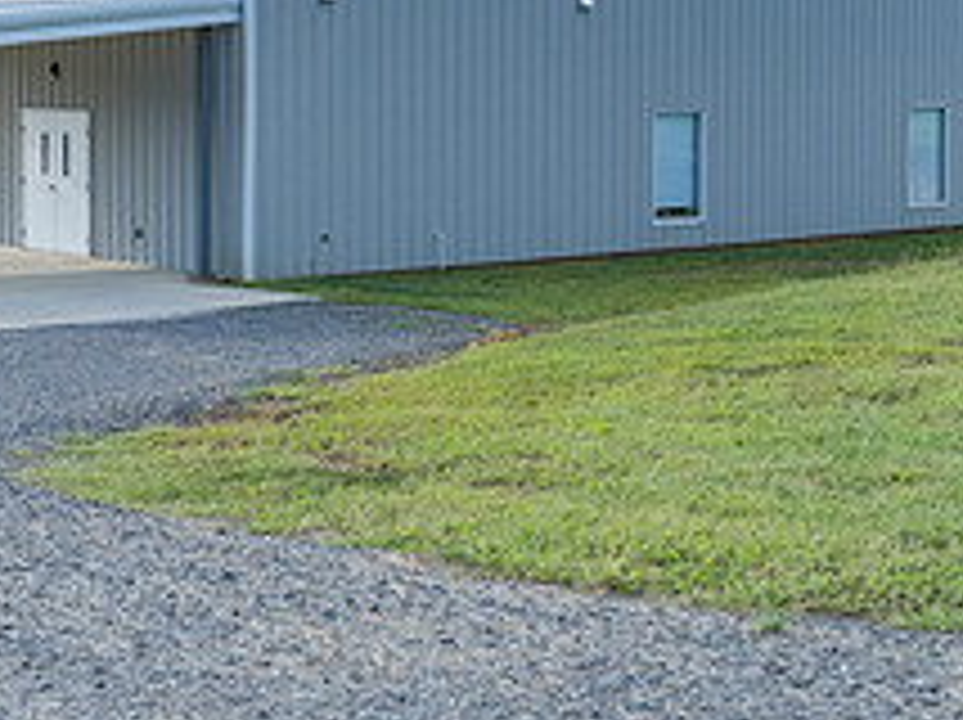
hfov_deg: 26.2
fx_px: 2029
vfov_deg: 19.8
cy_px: 97
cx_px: 184
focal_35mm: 73
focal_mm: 28
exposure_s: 1/4000
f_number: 3.5
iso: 500
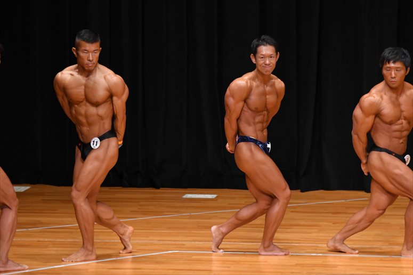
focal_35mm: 300
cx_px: 206
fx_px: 3440
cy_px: 138
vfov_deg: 4.6
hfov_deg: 6.9
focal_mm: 200
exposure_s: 1/400
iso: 4000
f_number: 5.6
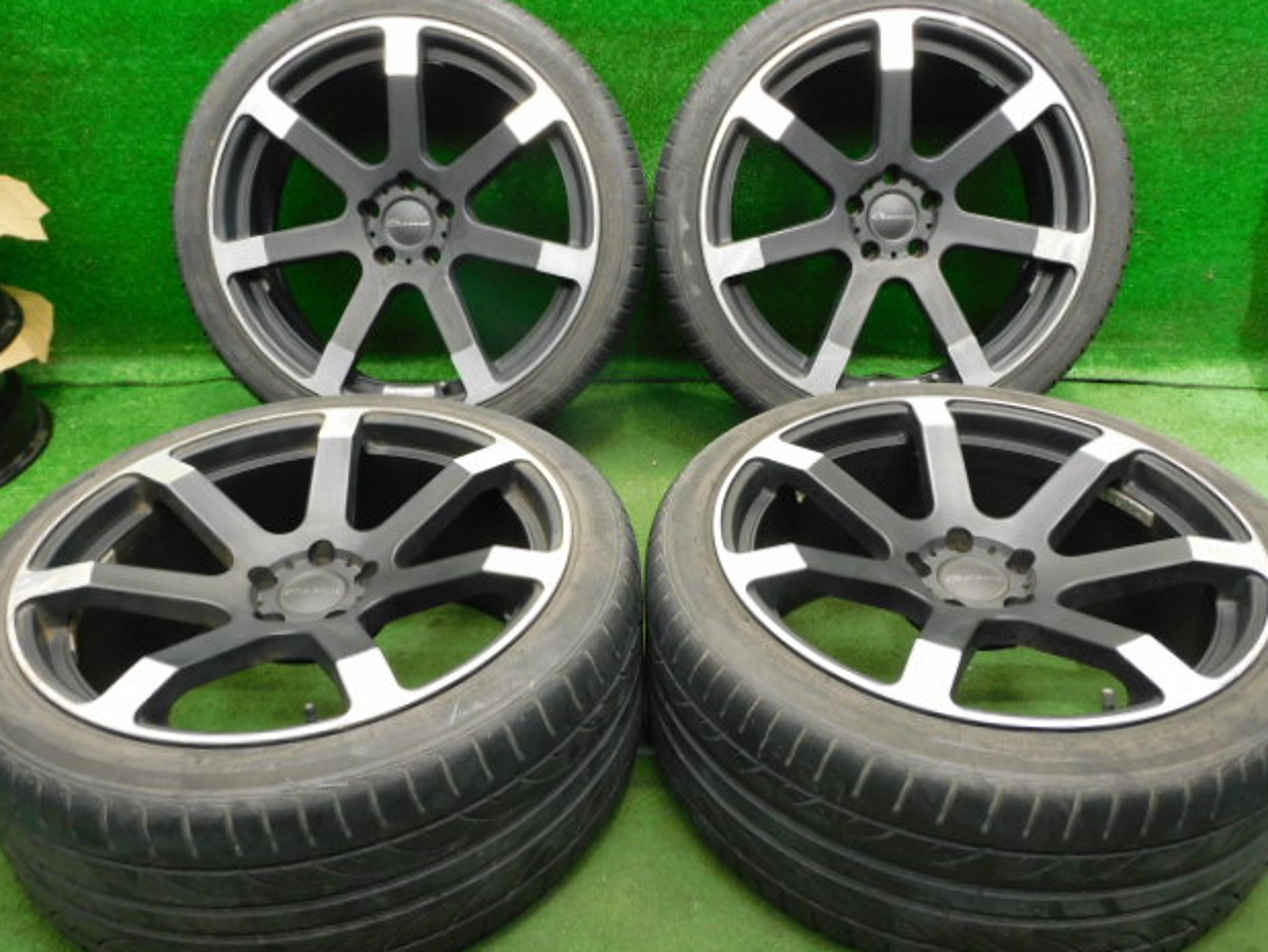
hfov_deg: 58.3
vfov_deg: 45.5
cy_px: 467
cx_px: 643
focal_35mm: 31
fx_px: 1136
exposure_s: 1/13
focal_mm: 5.4
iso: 400
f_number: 3.5
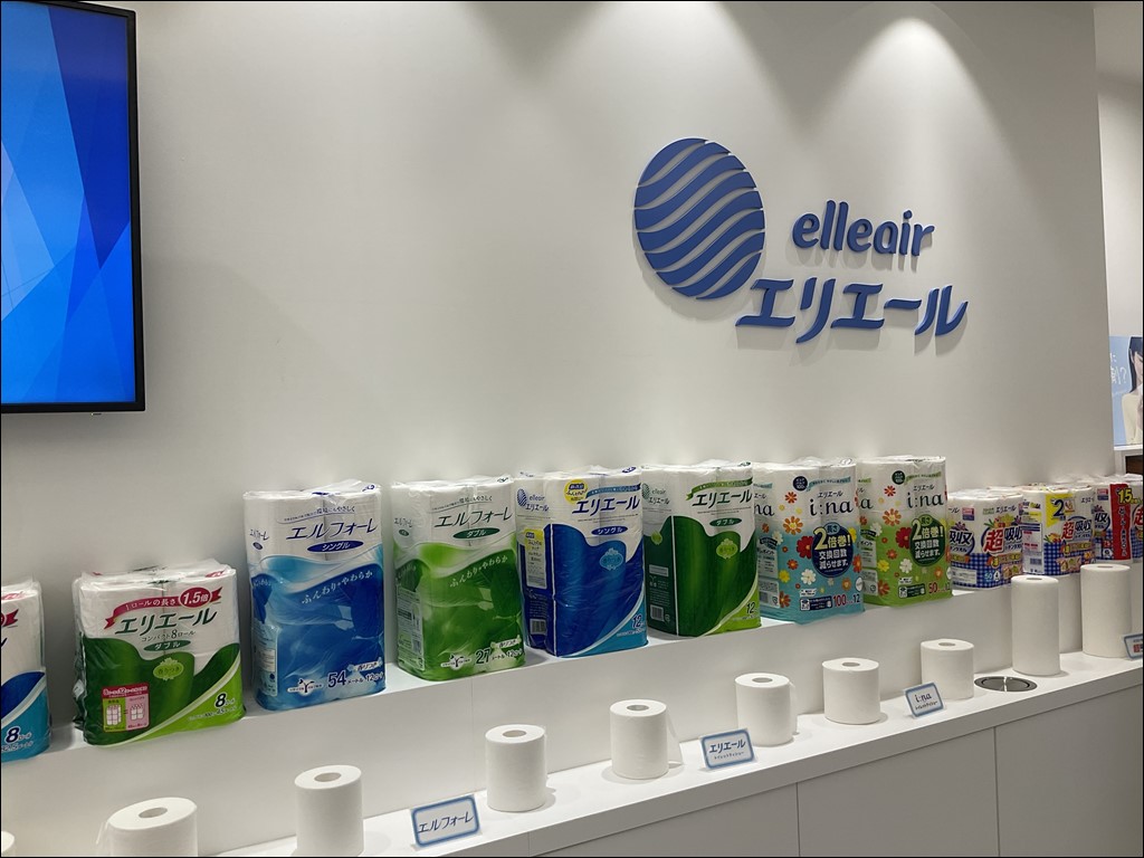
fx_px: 958
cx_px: 572
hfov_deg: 61.7
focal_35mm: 29
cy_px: 429
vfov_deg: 48.2
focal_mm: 3
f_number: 1.8
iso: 25
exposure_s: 1/120
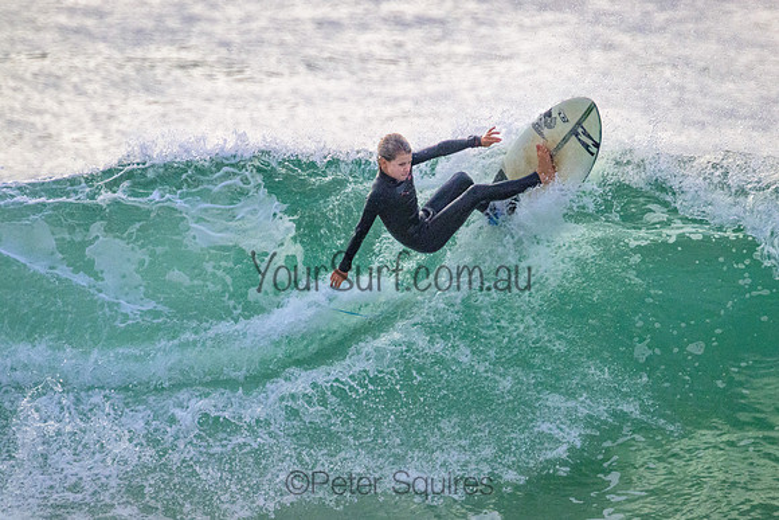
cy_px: 282
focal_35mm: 911
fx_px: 19712
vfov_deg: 1.5
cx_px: 443
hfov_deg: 2.3
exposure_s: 1/2000
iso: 5600
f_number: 11
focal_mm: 800
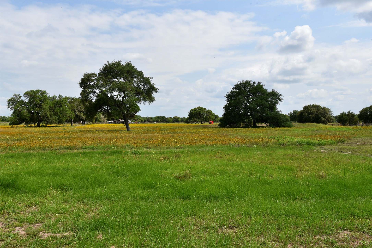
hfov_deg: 58.7
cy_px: 124
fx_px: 331
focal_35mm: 32
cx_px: 186
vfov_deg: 41.1
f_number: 14
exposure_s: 1/800
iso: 800
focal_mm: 32
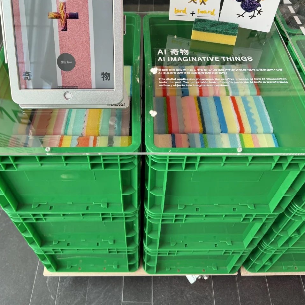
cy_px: 100
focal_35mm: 32
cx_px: 136
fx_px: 319
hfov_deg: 51.0
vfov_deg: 50.1
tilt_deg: -48.0
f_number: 1.78
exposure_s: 1/120
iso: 100
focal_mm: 6.86
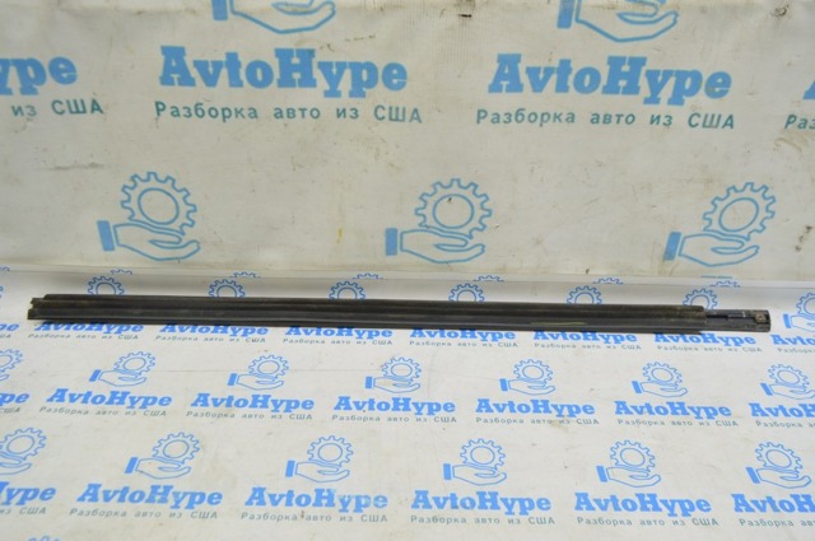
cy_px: 270
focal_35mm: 30
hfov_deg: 62.0
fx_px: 678
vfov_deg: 43.5
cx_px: 408
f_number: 5.6
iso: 400
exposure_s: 1/20
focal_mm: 20
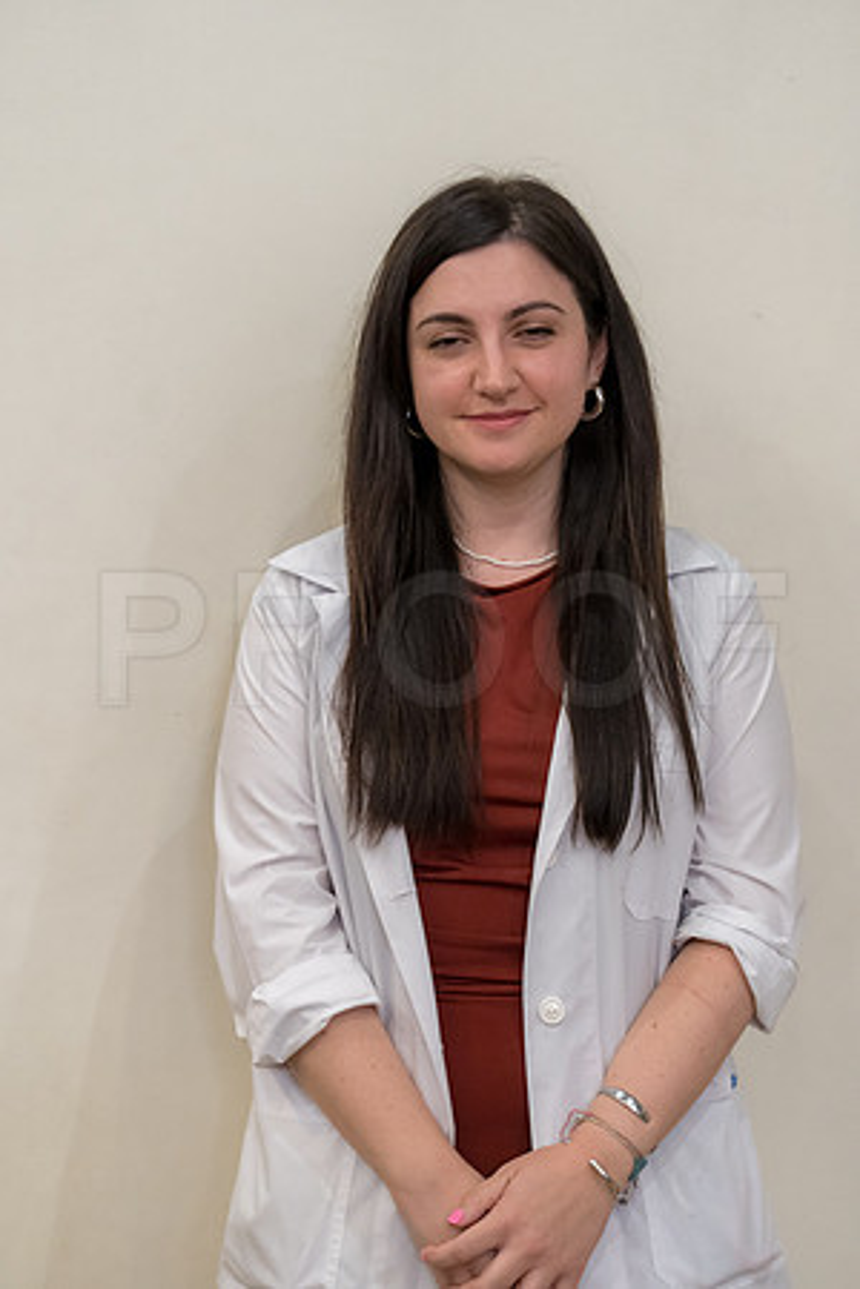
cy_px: 644
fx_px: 4300
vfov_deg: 17.1
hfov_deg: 11.4
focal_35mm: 120
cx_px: 430
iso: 5000
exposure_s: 1/80
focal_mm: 120
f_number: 4
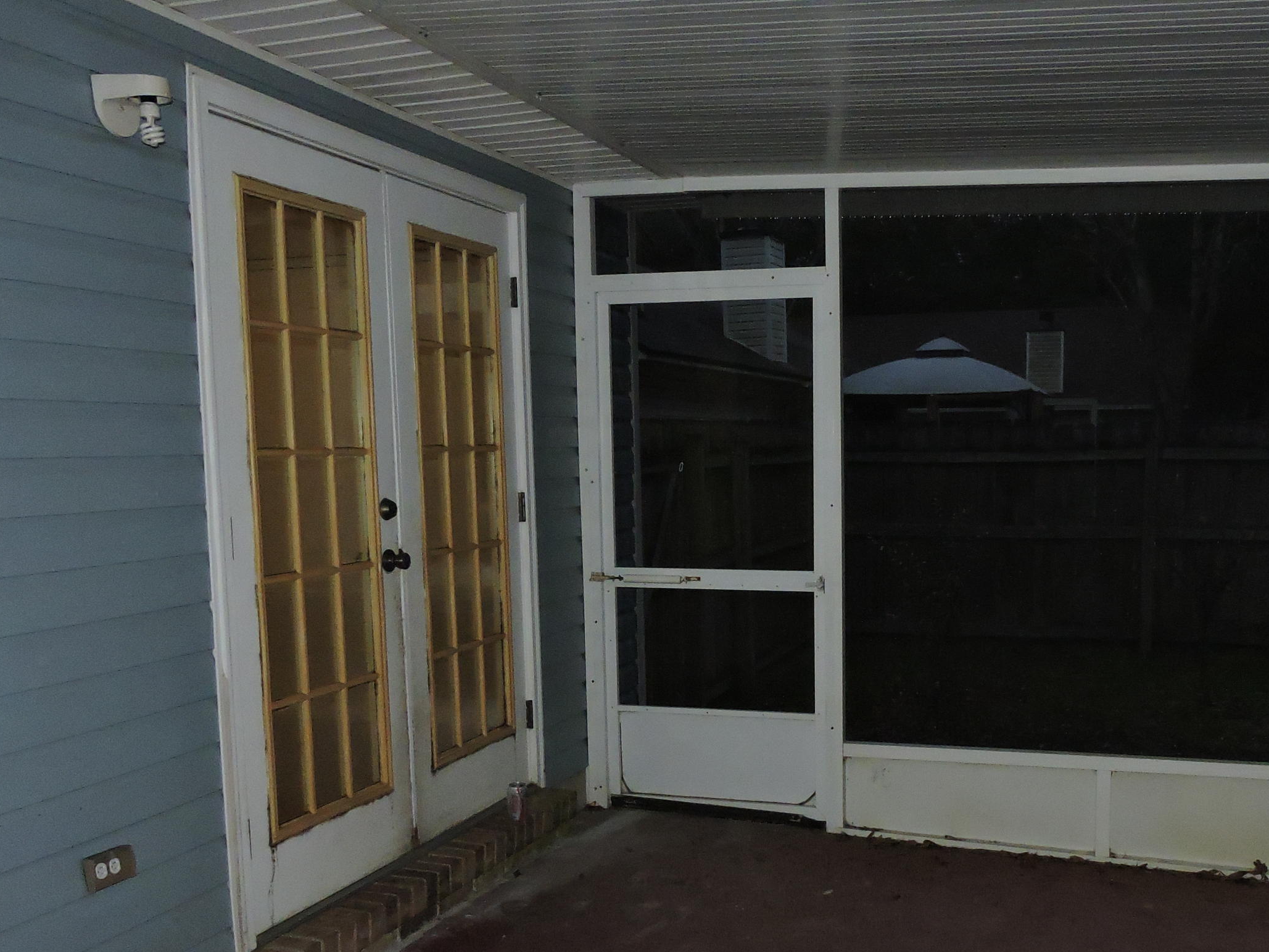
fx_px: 1283
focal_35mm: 35
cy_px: 590
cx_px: 800
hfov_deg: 52.0
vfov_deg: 40.4
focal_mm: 4.3
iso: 800
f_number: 3.3
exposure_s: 1/250
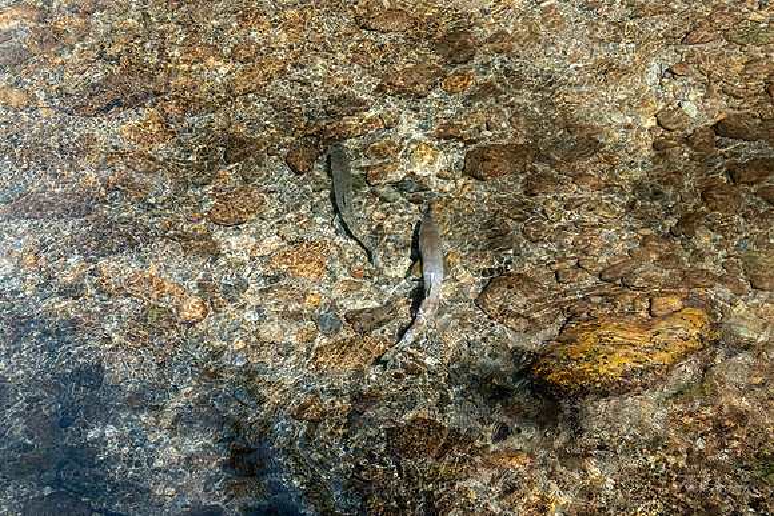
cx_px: 387
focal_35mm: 105
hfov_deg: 19.5
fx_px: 2258
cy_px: 258
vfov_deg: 13.0
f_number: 10
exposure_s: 1/1000
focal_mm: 70
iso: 3200
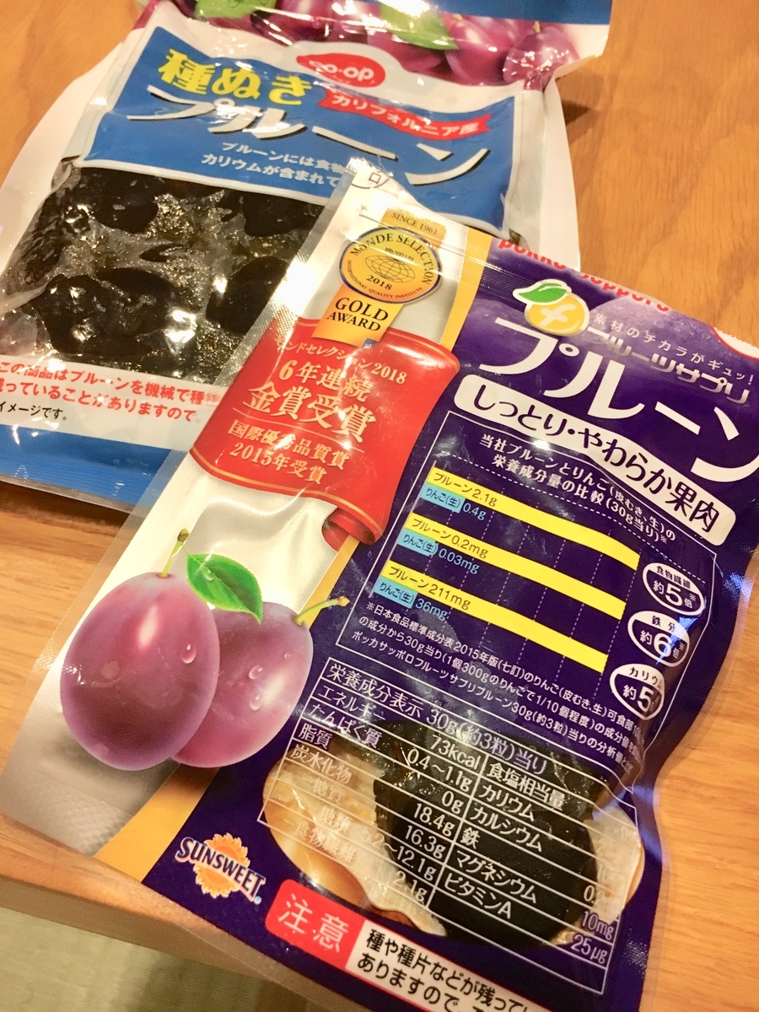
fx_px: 848
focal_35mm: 29
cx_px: 380
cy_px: 506
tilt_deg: -55.3
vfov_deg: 61.7
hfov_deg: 48.2
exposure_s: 1/24
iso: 200
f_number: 2.2
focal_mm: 4.15
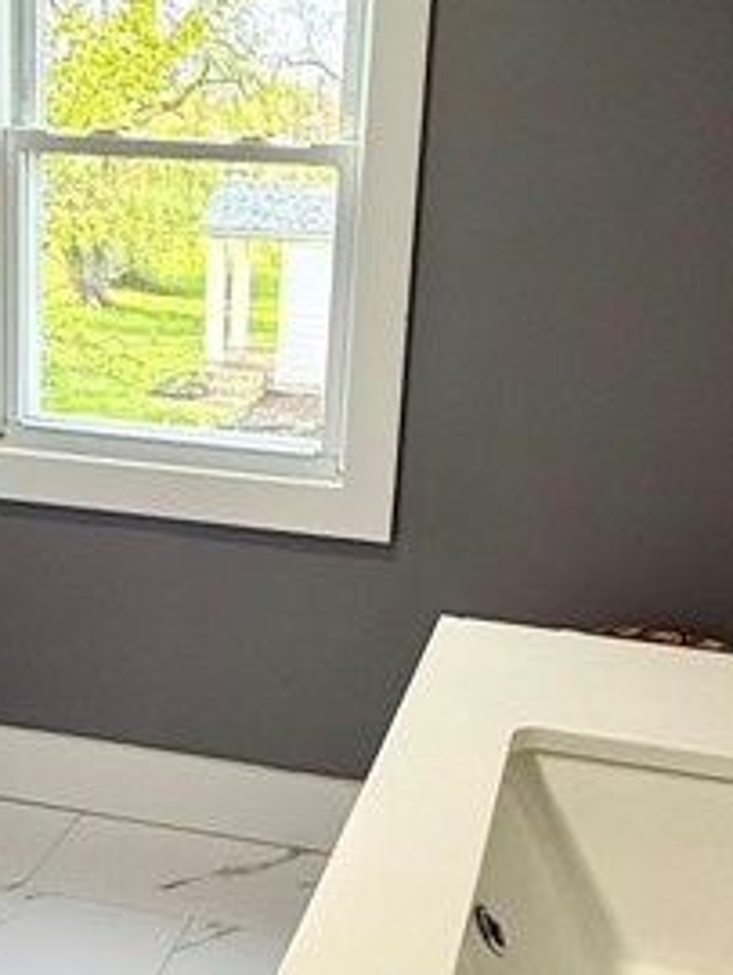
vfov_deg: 36.1
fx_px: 1494
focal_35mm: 53
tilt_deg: -14.3
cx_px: 209
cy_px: 552
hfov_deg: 27.3
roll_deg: -3.0
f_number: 2.2
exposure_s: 1/120
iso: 80
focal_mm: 2.22
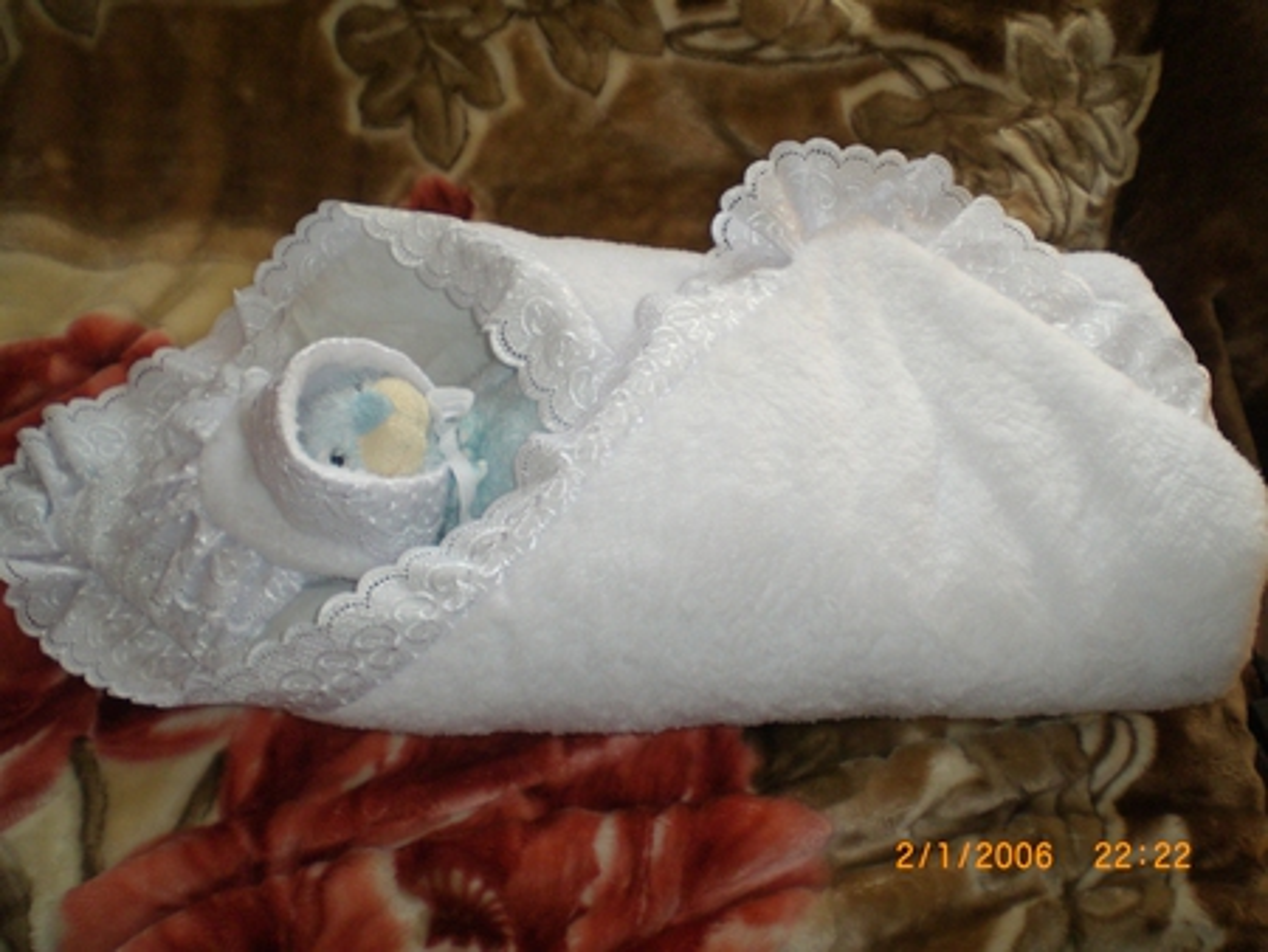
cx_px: 634
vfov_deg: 37.8
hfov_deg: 49.0
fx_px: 1393
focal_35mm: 38
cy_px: 476
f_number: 3.1
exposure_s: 1/60
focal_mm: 6.3
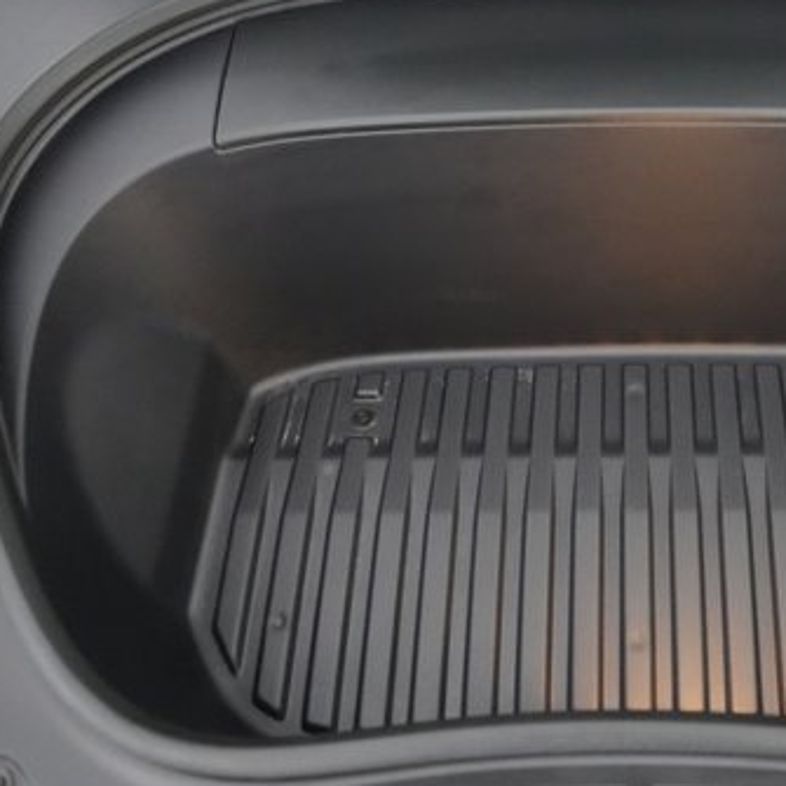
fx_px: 1002
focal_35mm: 39
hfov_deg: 41.1
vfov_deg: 42.8
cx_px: 624
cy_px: 394
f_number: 2.8
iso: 12800
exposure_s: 1/160
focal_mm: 24
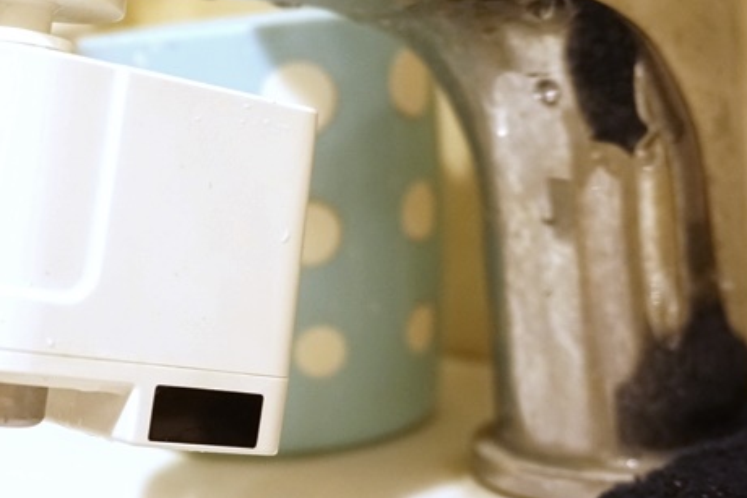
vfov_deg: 18.7
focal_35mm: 73
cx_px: 110
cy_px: 186
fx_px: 1515
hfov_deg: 27.0
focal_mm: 28
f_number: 5
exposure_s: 1/25
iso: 1600
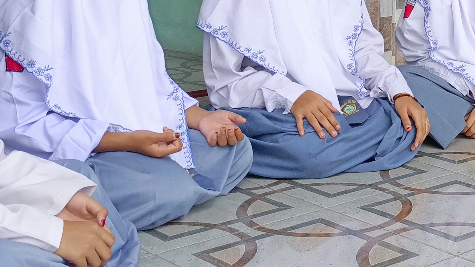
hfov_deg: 25.0
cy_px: -108
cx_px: 495
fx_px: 1007
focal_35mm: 80
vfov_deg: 14.3
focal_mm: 4.76
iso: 110
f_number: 1.69
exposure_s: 1/134
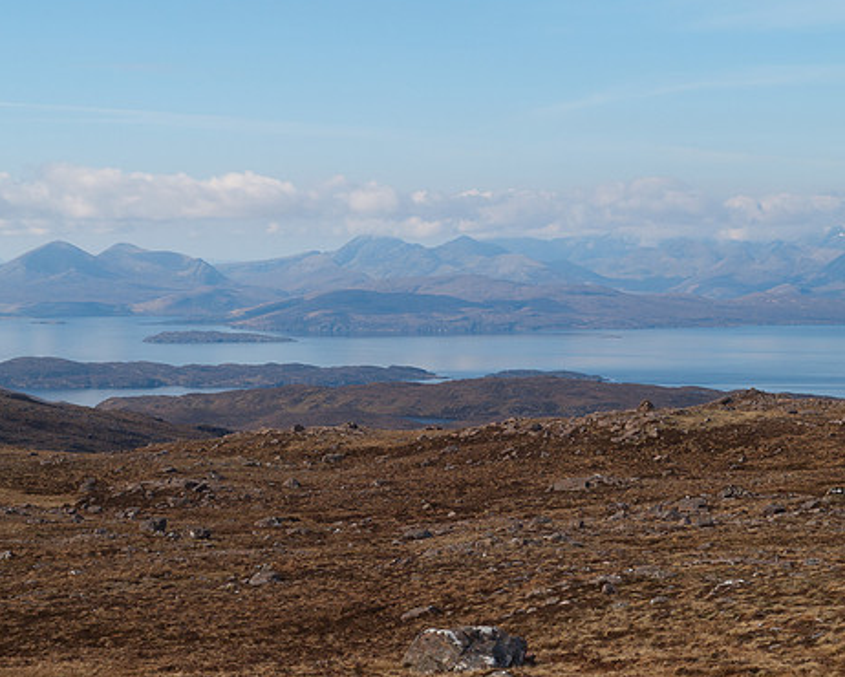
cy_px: 363
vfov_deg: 15.7
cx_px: 395
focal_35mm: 98
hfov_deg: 19.6
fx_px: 2452
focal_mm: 40
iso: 200
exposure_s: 1/500
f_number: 8
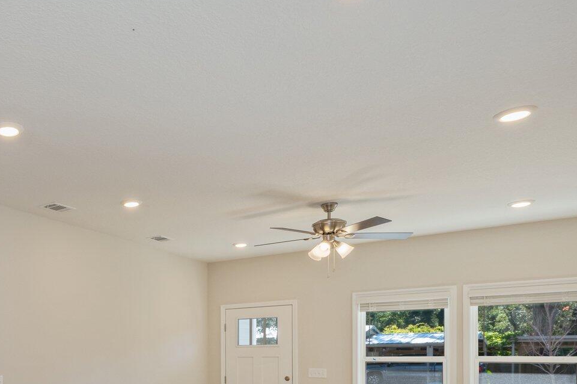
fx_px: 529
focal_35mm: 33
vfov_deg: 36.3
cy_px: 373
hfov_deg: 49.3
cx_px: 33
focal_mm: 15.5
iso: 320
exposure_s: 1/30
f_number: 9
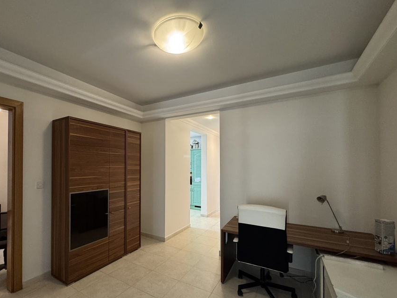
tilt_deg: +0.7
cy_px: 166
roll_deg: -1.3
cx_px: 160
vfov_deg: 74.5
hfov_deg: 89.9
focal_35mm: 17
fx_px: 195
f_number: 2.2
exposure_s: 1/50
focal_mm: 2.22
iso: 400
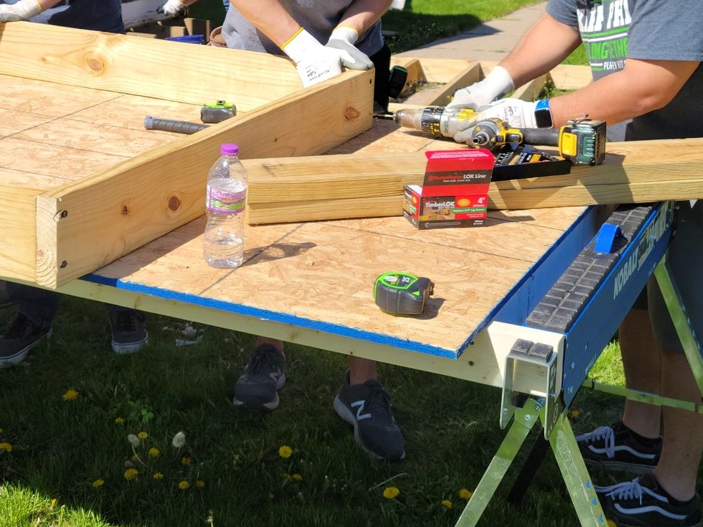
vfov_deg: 21.5
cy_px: 76
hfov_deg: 28.6
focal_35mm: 67
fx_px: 1360
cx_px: 191
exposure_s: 1/766
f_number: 2
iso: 25
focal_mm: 5.9
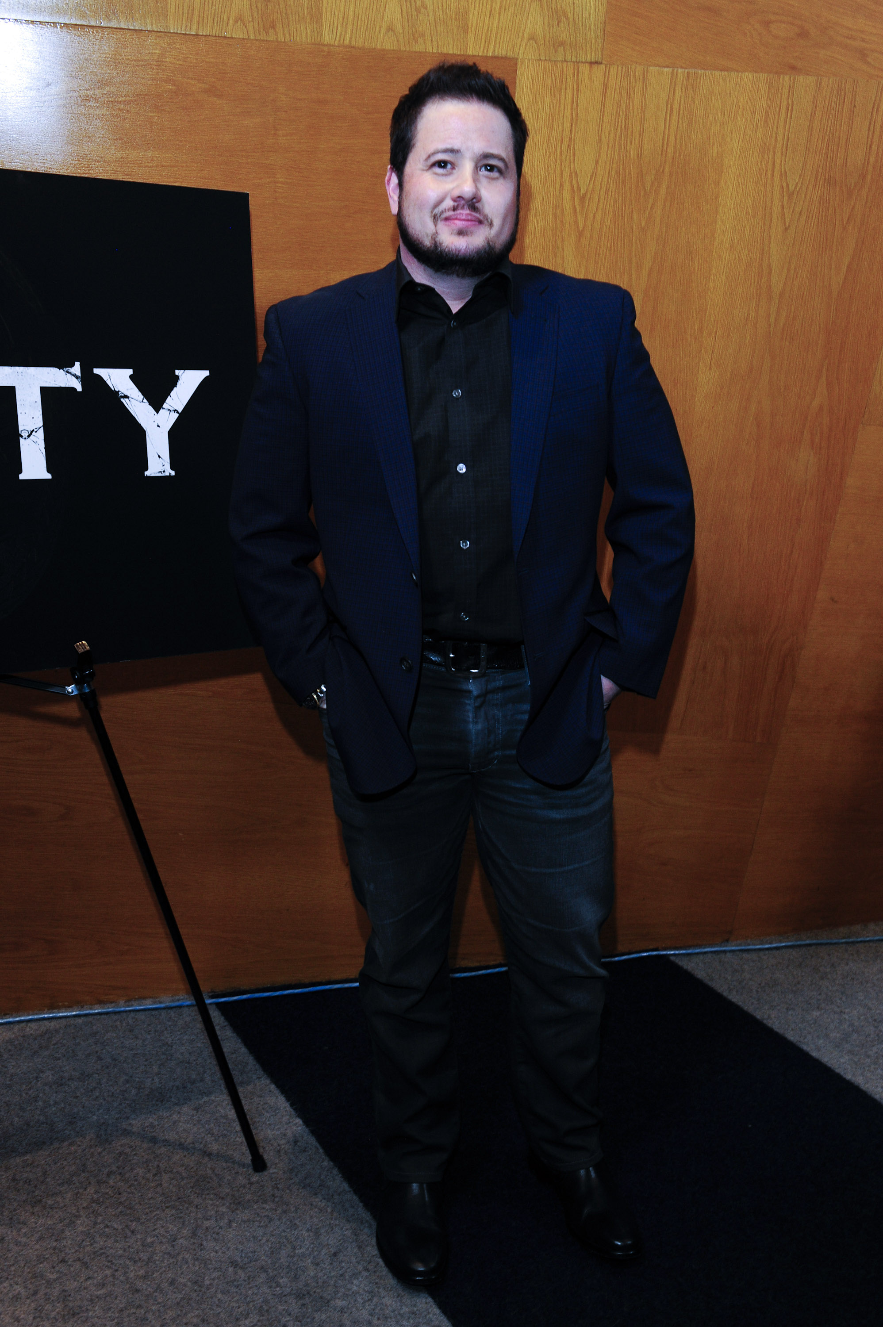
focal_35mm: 36
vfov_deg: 53.2
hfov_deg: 36.8
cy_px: 664
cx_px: 442
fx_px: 1326
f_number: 5.6
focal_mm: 36
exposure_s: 1/60
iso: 1600
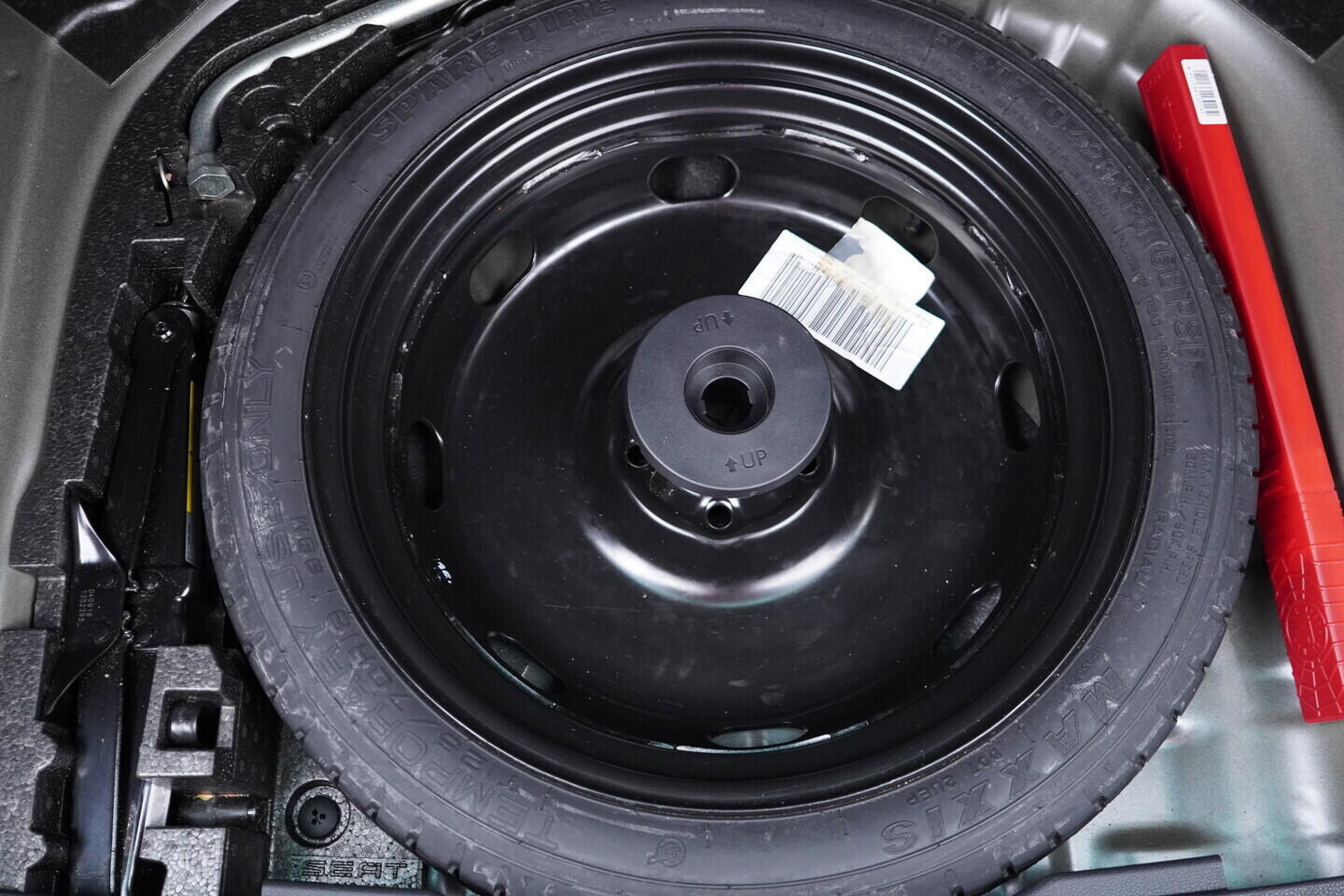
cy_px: 448
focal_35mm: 36
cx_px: 672
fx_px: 1344
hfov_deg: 53.1
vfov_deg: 36.9
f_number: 2.8
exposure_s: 1/40
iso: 1250
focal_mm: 24
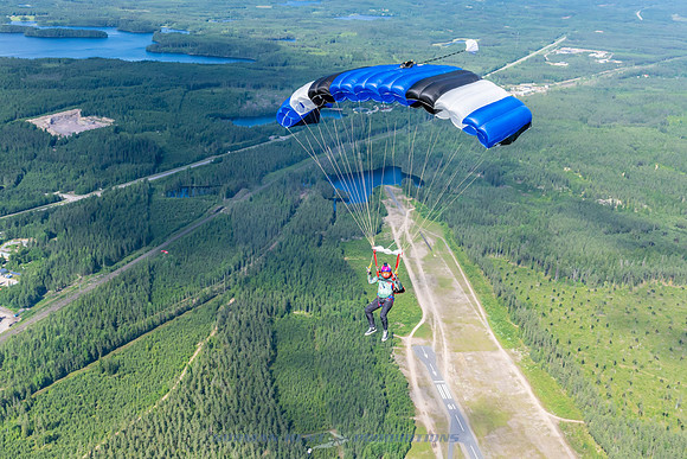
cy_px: 243
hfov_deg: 46.1
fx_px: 804
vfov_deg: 31.8
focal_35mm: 42
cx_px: 293
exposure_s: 1/2500
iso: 800
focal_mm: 28
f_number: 6.3
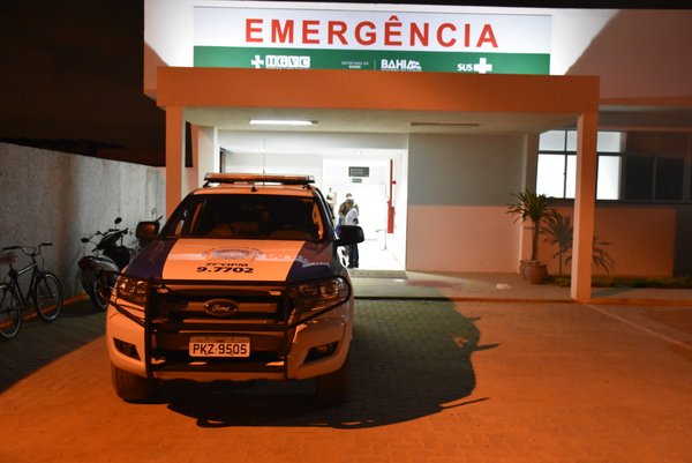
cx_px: 346
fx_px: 664
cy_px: 232
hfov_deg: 55.1
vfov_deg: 38.4
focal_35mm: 34
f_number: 3.8
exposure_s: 1/60
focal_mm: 23
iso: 5000
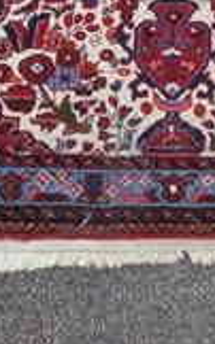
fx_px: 883
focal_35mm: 94
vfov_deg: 17.6
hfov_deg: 13.8
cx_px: 160
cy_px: -285
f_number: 1.7
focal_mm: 4.53
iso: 26
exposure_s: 1/104
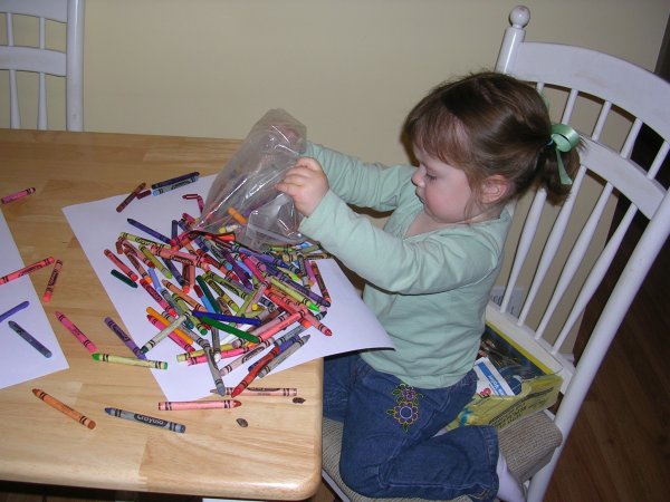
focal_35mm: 38
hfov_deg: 49.0
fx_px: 735
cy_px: 251
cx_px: 335
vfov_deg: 37.7
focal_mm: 5.8
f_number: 2.8
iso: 50
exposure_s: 1/60.1
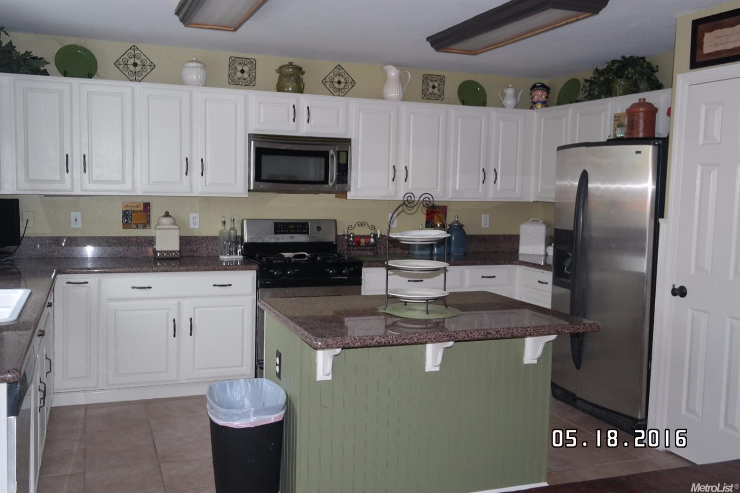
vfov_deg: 40.0
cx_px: 370
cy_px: 246
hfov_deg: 57.2
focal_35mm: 33
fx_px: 678
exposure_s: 1/40
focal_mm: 22
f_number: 3.5
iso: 400
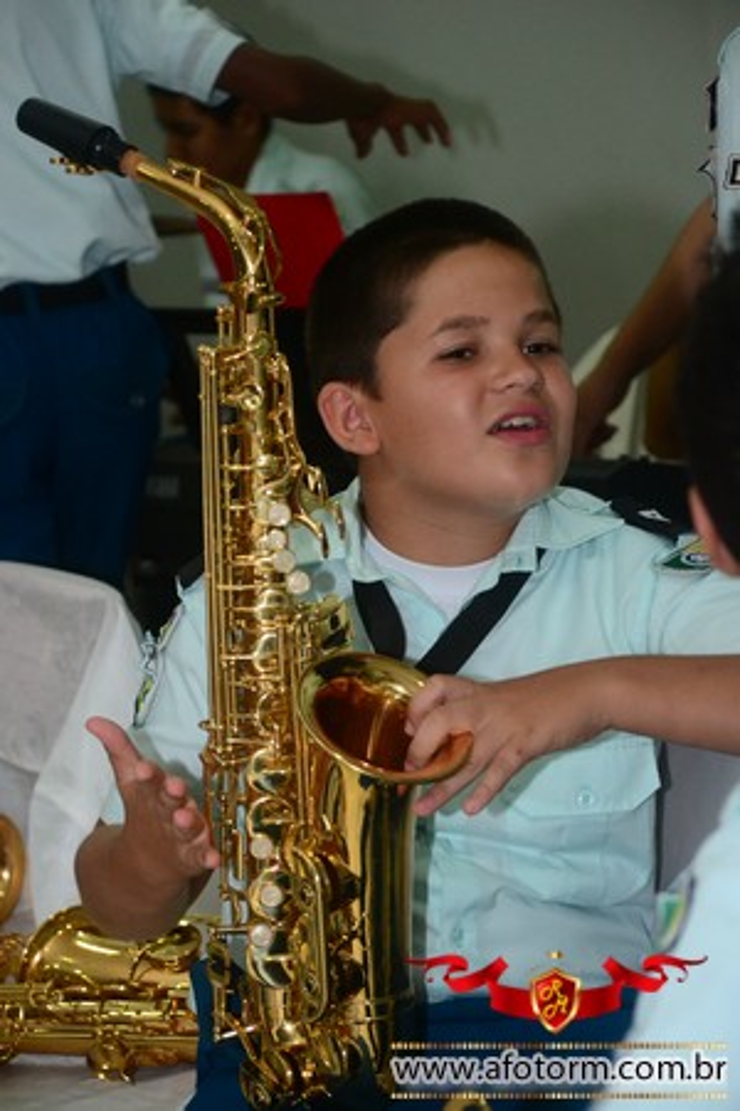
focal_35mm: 135
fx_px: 4162
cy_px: 556
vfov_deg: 15.2
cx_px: 370
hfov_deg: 10.2
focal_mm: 90
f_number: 5.6
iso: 1600
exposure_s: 1/100
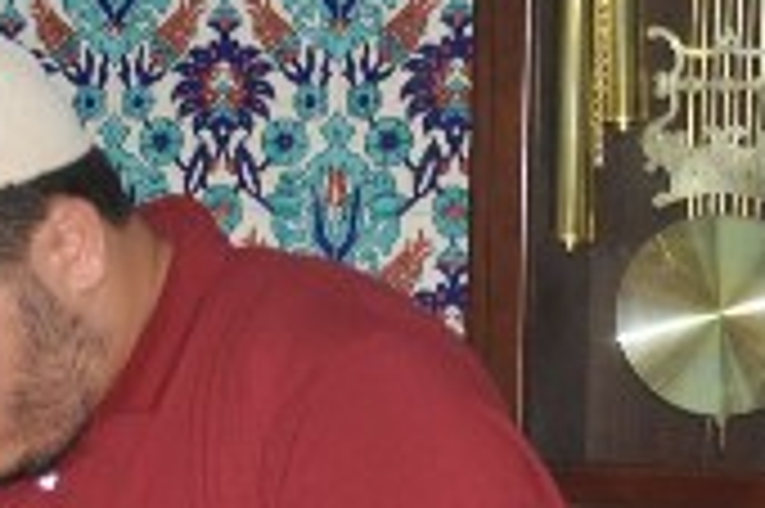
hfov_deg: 9.0
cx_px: -860
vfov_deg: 6.5
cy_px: 342
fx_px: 4501
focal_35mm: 212
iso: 800
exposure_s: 1/60
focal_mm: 30
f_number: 4.2
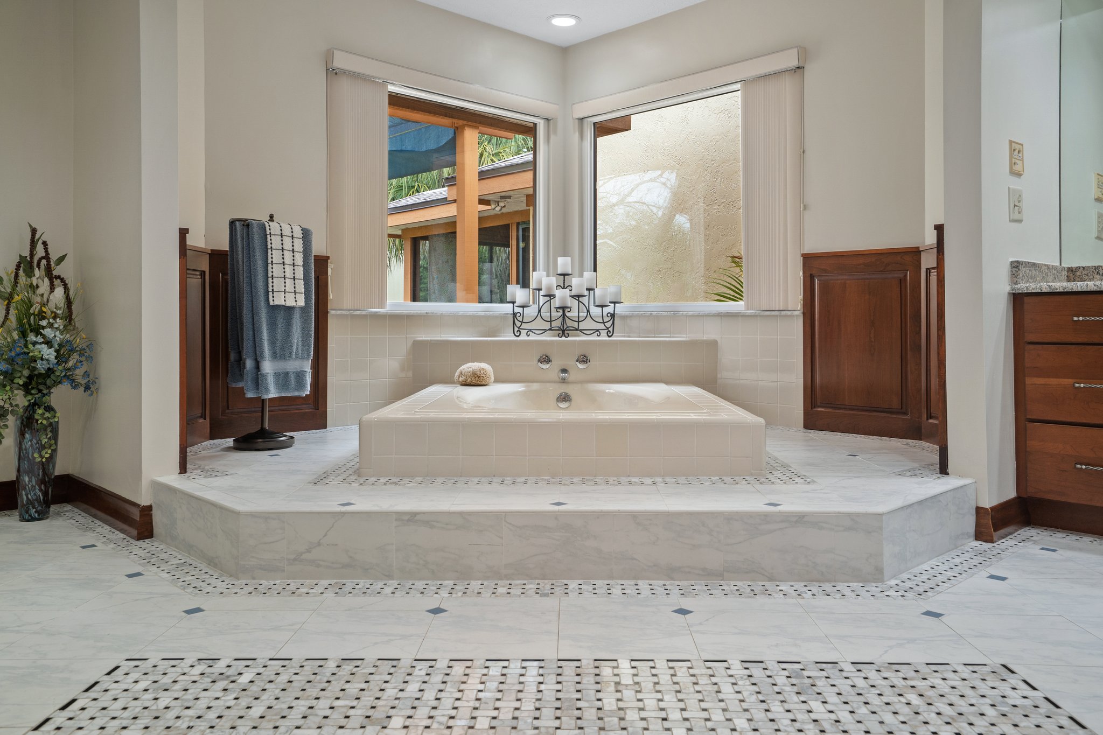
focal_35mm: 27
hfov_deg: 67.4
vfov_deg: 47.9
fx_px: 827
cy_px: 368
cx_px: 552
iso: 320
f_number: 8
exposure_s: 1/2
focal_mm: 27
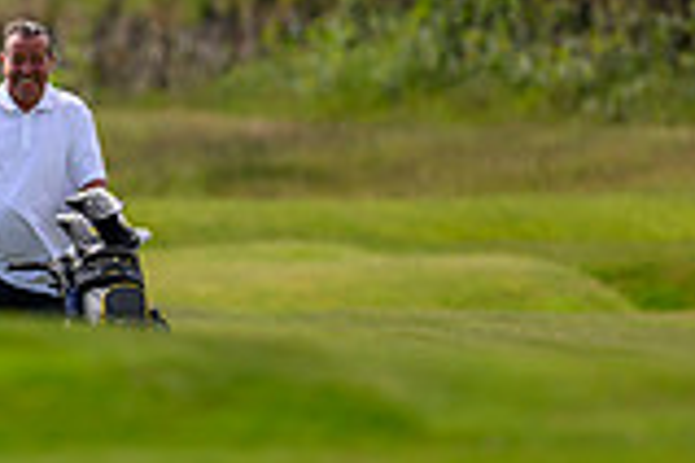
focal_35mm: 1458
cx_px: -520
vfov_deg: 0.9
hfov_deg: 1.4
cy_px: 199
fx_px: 28145
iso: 500
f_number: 4
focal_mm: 400
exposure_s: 1/4000
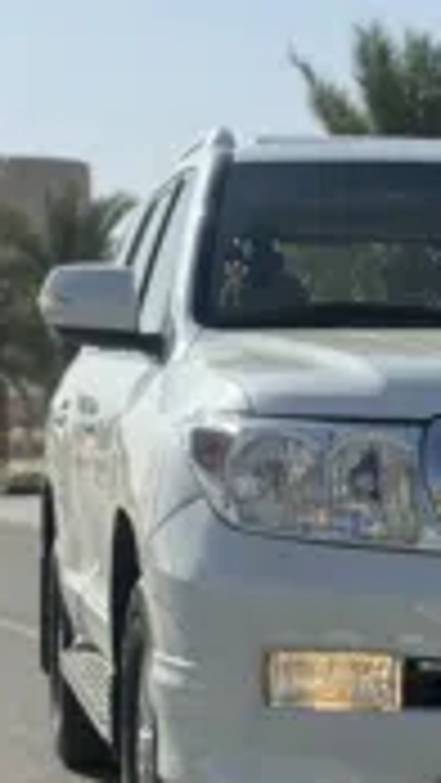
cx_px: 594
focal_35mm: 120
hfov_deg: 9.9
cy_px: 504
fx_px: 2492
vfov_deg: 17.8
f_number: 1.78
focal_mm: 6.76
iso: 64
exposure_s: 1/7143
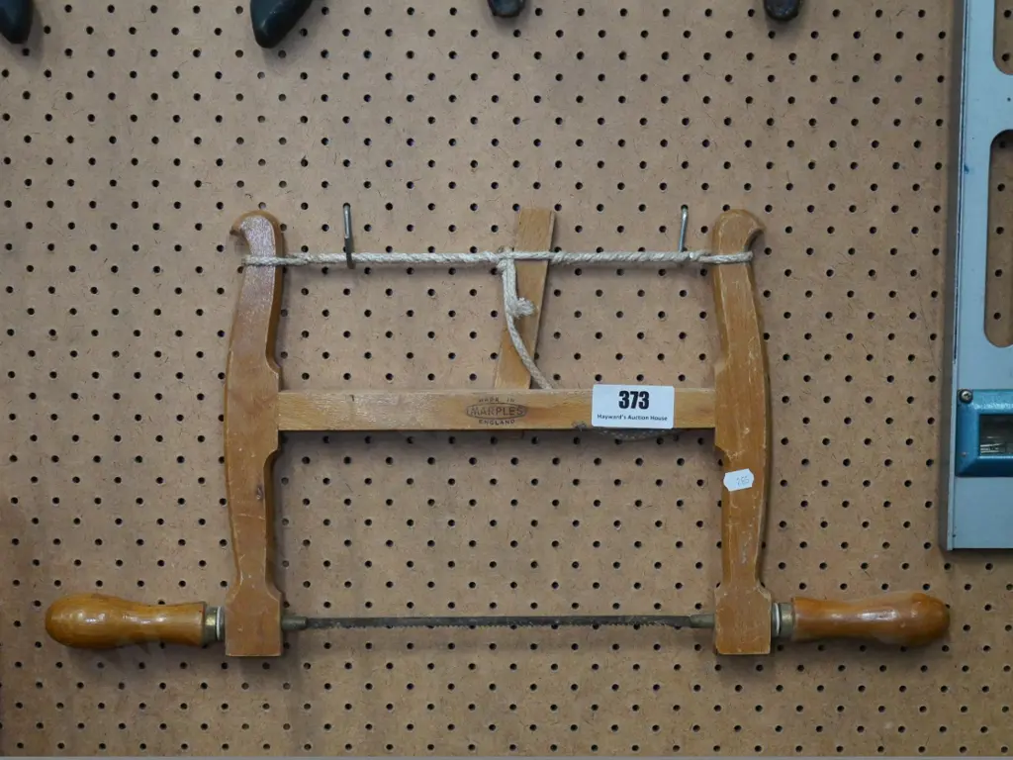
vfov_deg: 21.0
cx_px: 506
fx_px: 2048
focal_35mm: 70
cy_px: 380
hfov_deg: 27.8
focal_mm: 35
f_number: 5.2
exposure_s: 1/320
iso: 3200
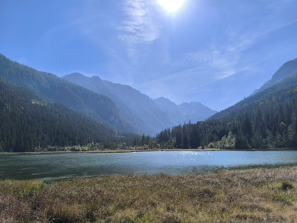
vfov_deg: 58.9
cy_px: 112
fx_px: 197
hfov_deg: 73.9
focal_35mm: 23
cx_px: 148
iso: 50
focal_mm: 6.14
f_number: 1.65
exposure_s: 1/2423
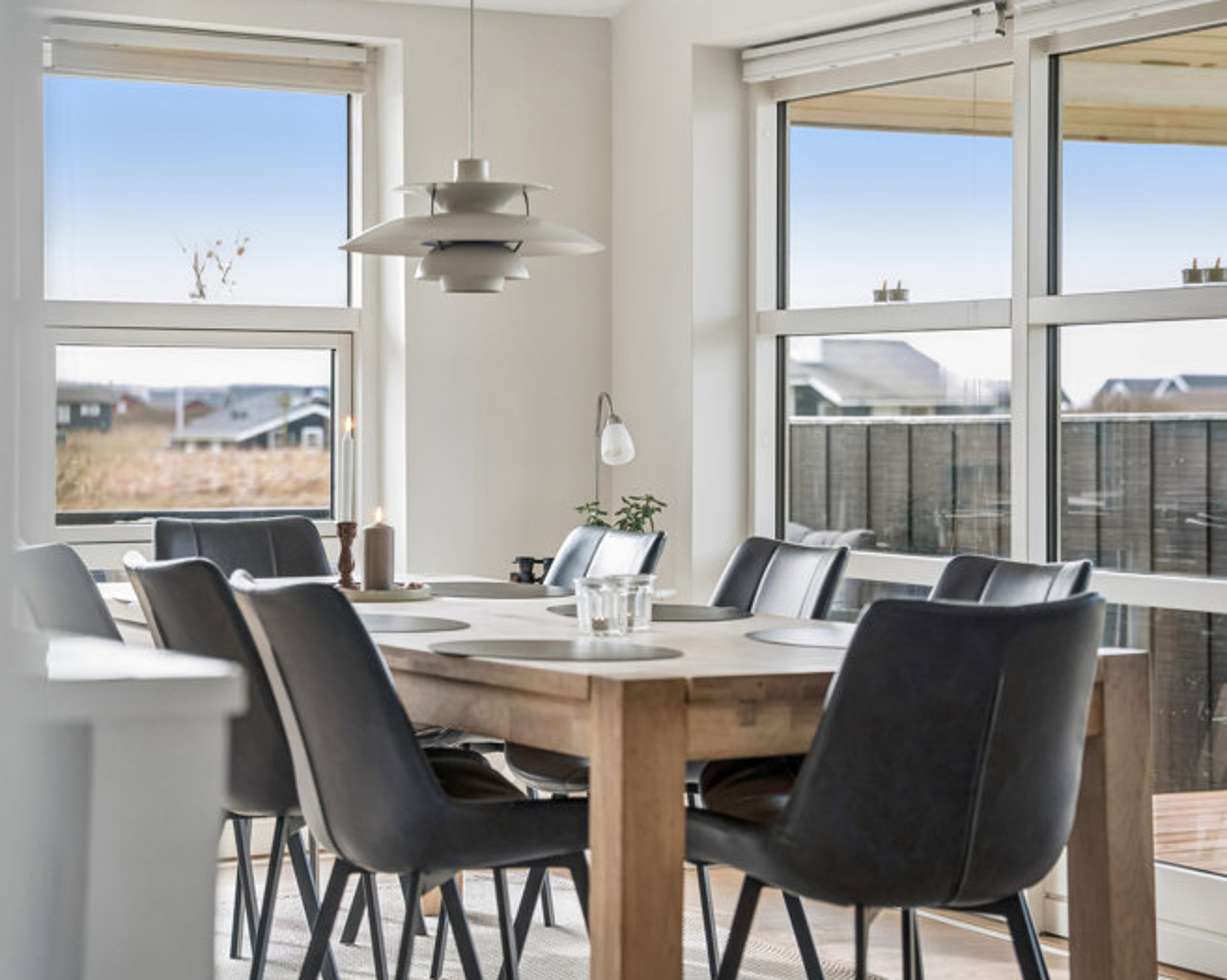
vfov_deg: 19.2
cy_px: 486
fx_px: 2904
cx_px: 665
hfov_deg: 23.9
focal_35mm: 80
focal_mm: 70
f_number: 3.5
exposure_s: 1/320
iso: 500
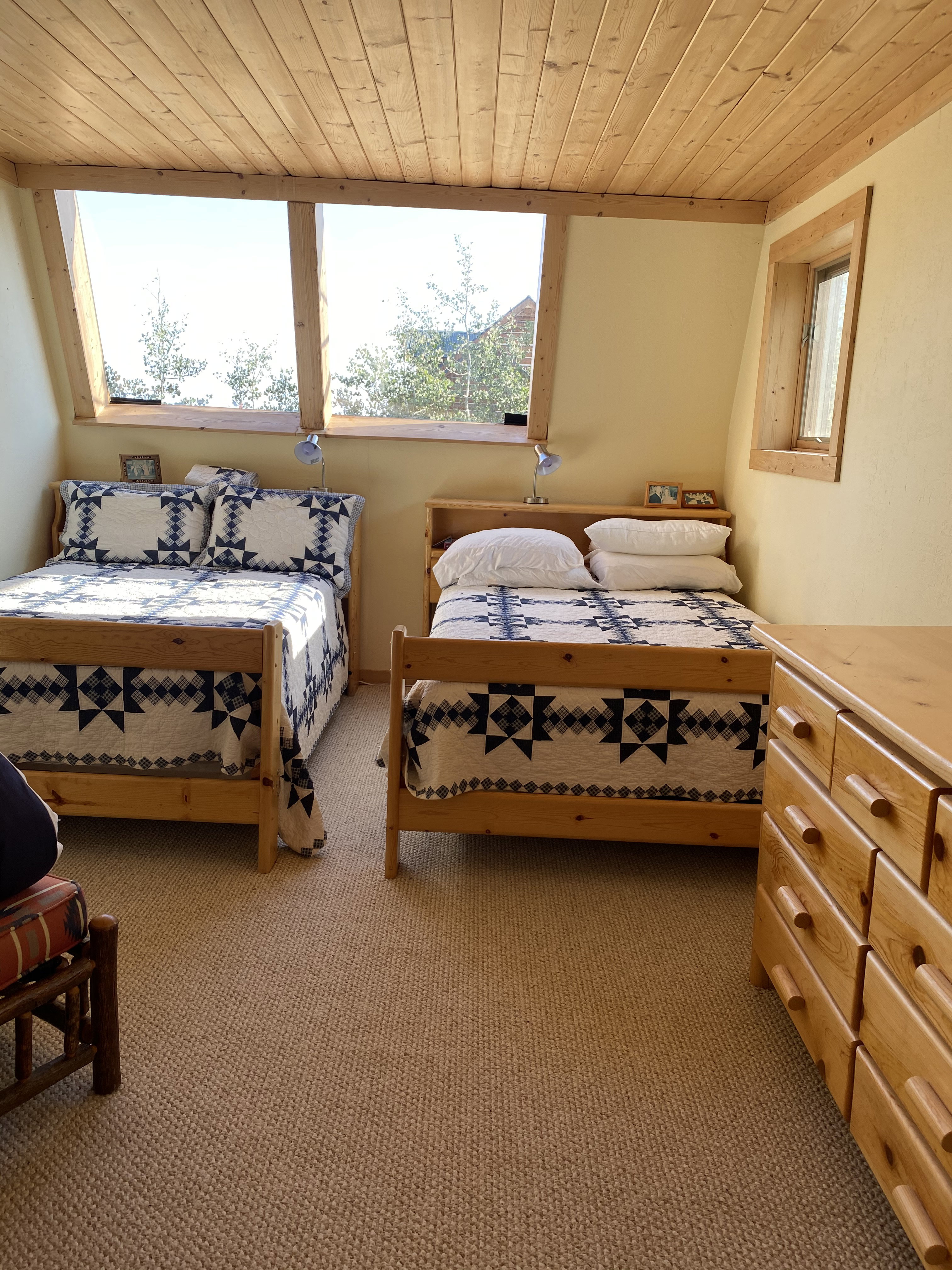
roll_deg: -2.1
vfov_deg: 67.3
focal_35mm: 26
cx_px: 476
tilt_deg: -11.4
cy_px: 635
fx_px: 953
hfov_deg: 53.1
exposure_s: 1/122
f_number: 1.8
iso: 32
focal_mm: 4.25
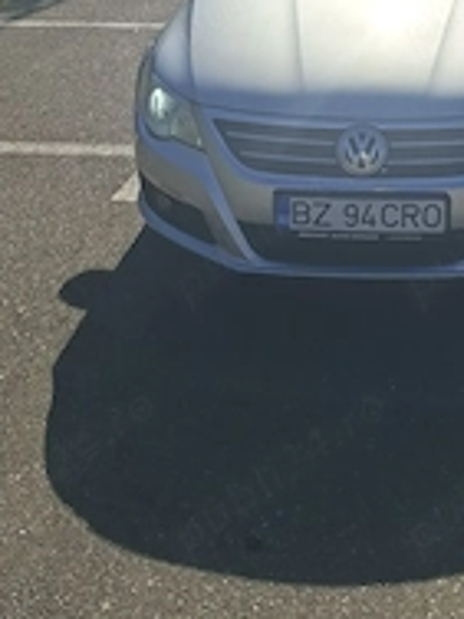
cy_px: 23
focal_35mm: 49
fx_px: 876
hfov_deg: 28.8
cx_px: 395
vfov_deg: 35.7
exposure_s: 1/5376
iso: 50
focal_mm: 5.54
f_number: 1.8
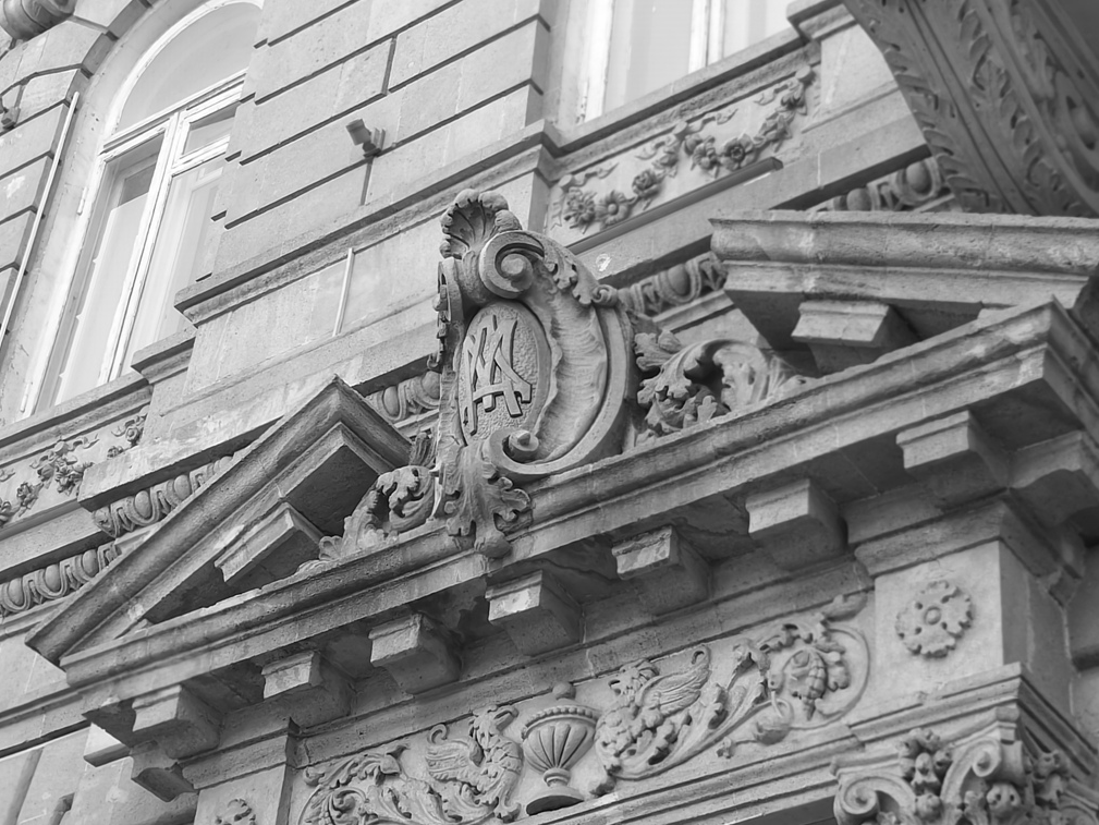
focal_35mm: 70
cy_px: 410
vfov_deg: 21.0
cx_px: 555
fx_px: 2223
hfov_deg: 27.8
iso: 50
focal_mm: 3.95
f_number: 4
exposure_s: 1/455
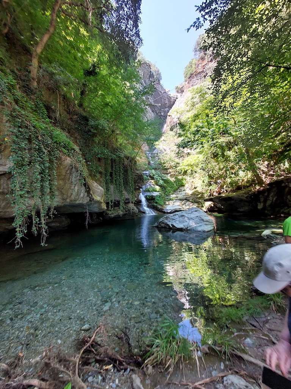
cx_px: 146
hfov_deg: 89.9
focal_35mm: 13
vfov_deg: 106.2
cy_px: 194
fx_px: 146
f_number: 2.2
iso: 80
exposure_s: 1/100
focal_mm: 1.74
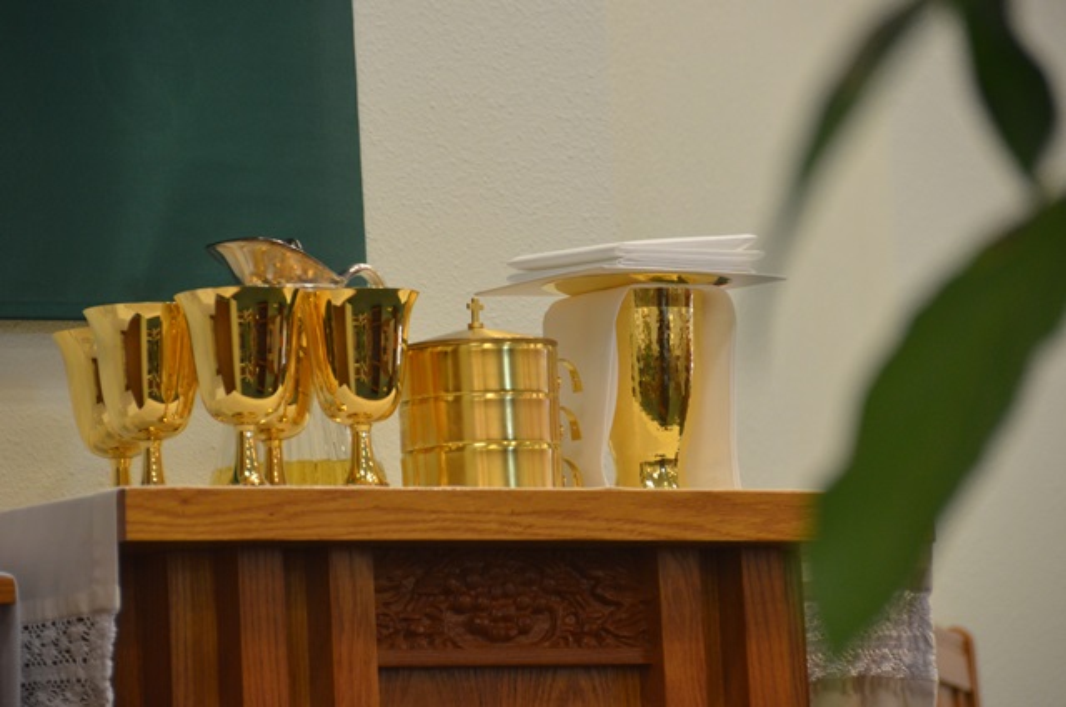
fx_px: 7536
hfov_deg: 8.1
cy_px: 354
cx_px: 533
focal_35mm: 255
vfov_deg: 5.4
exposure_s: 1/30
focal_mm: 170
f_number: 5.6
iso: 1600
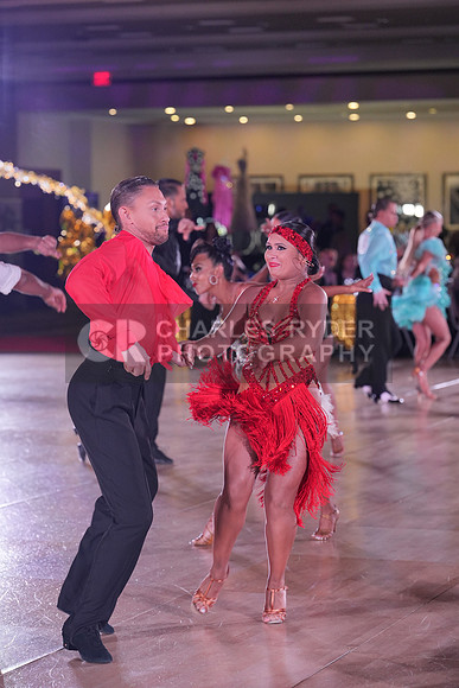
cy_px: 344
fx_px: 1911
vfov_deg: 20.4
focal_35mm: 100
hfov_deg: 13.7
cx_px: 230
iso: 2000
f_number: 4
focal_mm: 100
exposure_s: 1/400
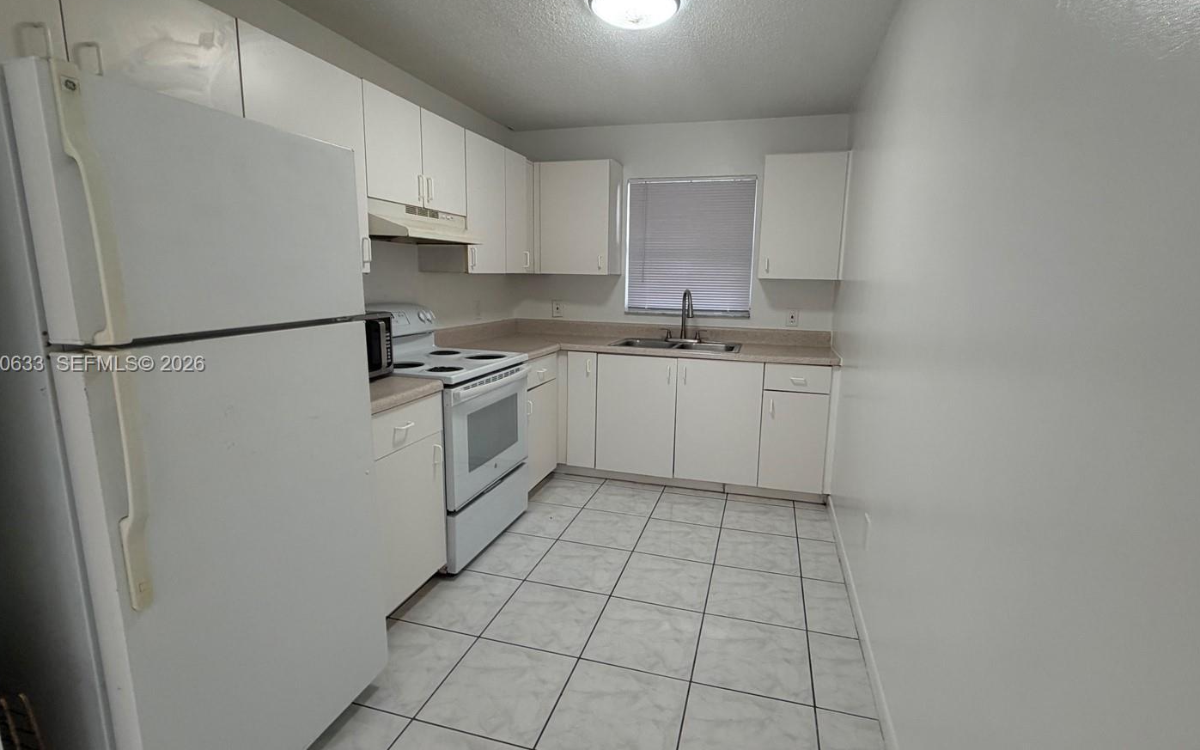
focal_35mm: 17
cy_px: 365
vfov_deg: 68.0
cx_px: 624
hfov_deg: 94.3
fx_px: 556
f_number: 2.2
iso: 200
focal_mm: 2.22
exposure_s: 1/120
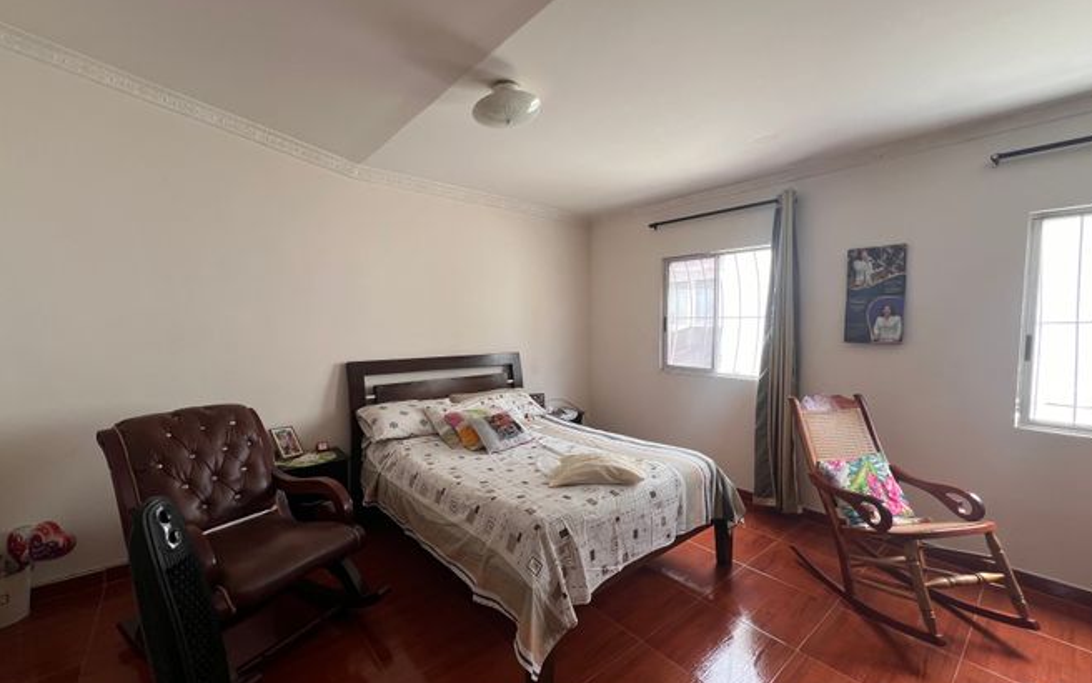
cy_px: 345
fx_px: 417
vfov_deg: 78.6
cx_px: 553
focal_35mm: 14
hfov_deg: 105.3
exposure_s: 1/99
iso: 64
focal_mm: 1.57
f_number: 1.8
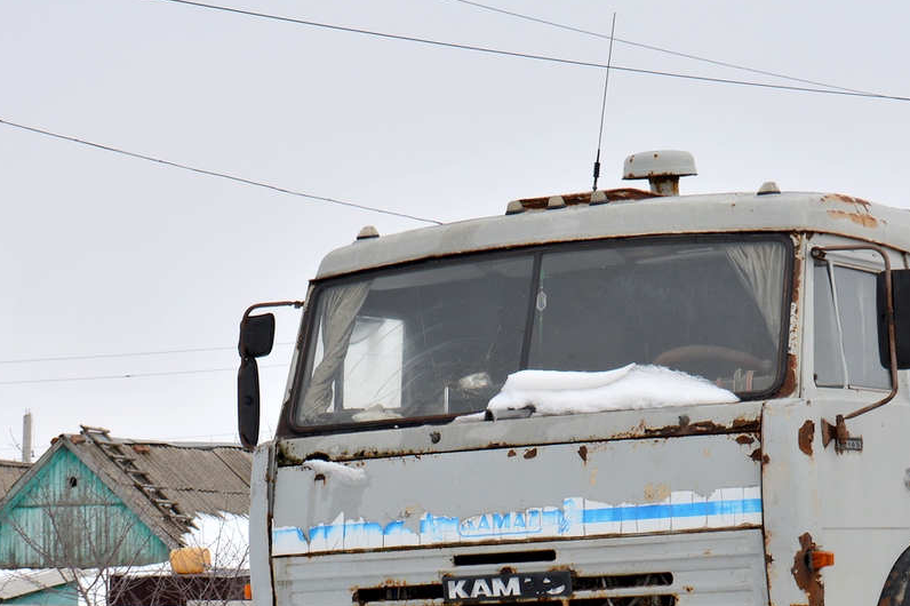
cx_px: 702
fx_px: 2830
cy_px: 464
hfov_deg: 18.1
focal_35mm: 112
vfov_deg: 12.2
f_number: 8
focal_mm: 44
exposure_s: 1/320
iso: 100
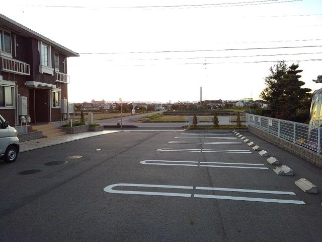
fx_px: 233
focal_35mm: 25
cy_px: 121
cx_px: 161
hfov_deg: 69.4
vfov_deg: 54.9
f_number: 2.2
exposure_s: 1/100
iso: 160
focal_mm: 3.46
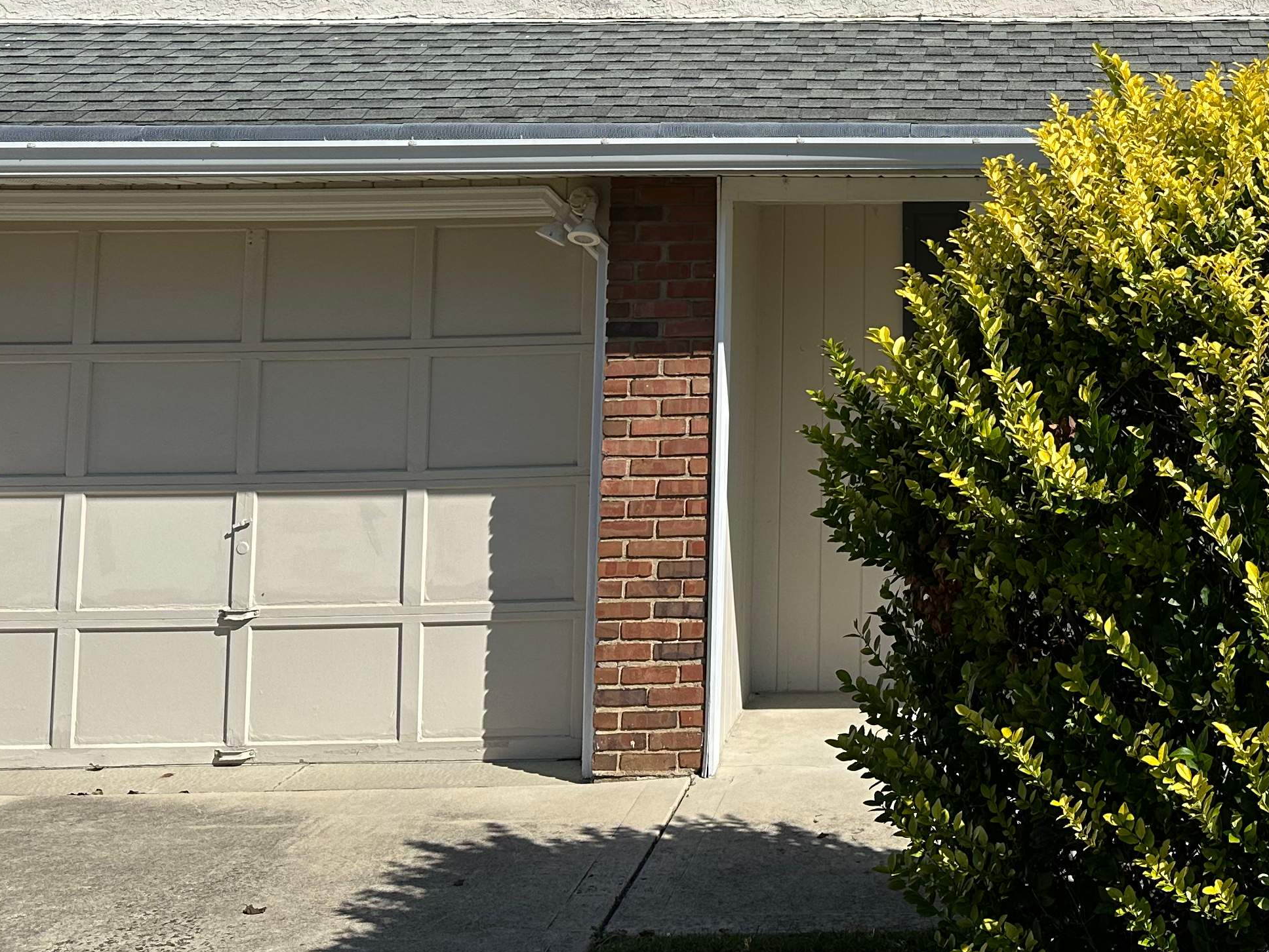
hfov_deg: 36.7
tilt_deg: +8.0
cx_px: 1033
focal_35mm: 50
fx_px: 1833
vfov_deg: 27.4
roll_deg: +0.6
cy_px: -1
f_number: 1.78
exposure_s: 1/6623
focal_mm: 6.86
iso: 80
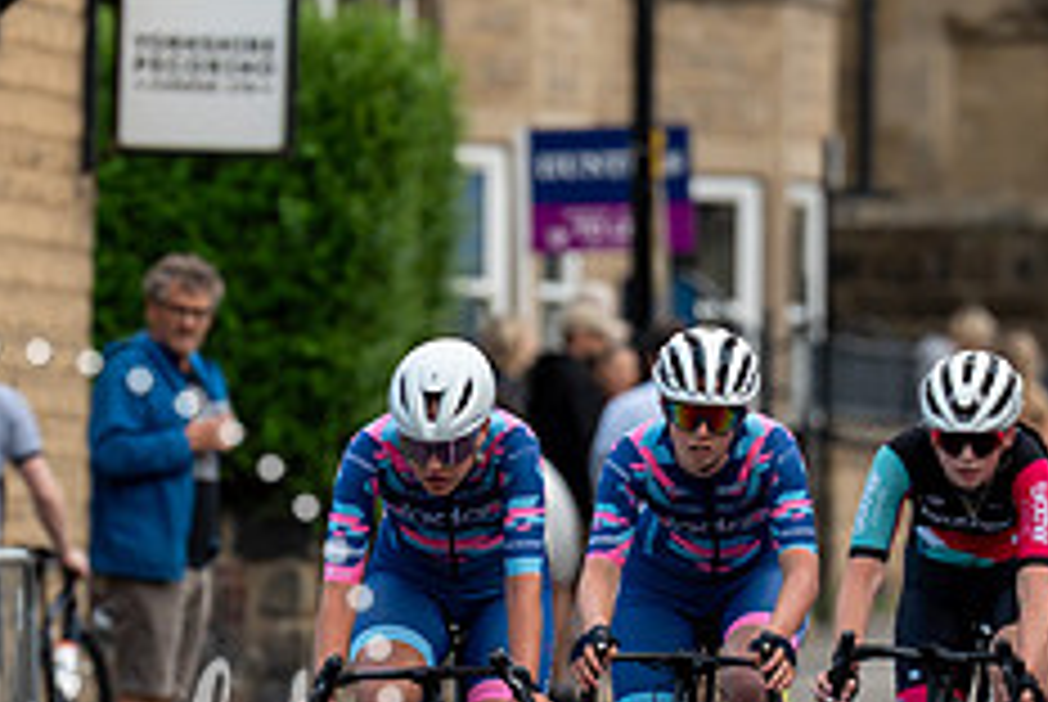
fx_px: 18305
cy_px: 665
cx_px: 588
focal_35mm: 628
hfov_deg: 3.3
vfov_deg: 2.2
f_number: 3.2
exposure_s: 1/1000
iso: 500
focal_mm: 185
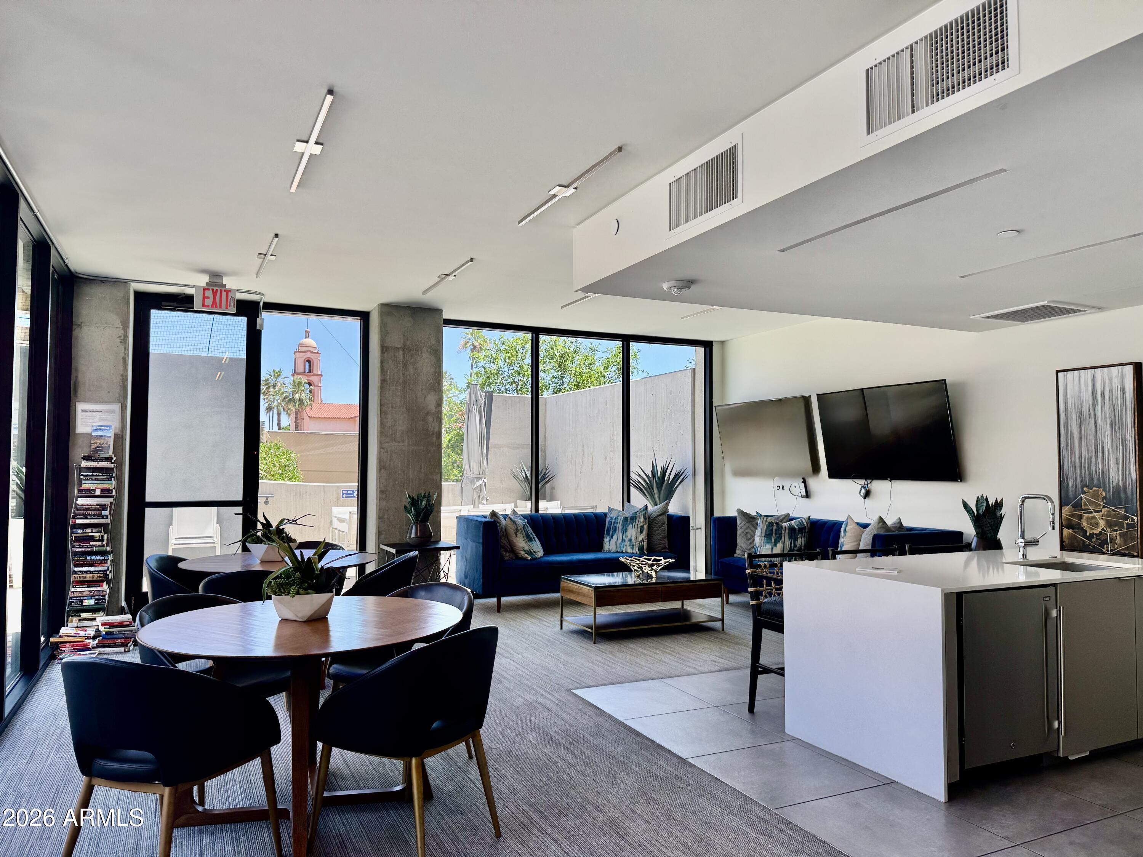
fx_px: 792
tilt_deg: +2.4
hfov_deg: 71.6
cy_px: 428
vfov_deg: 56.8
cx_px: 572
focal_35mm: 24
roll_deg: -0.2
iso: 64
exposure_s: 1/120
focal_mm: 6.76
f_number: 1.78
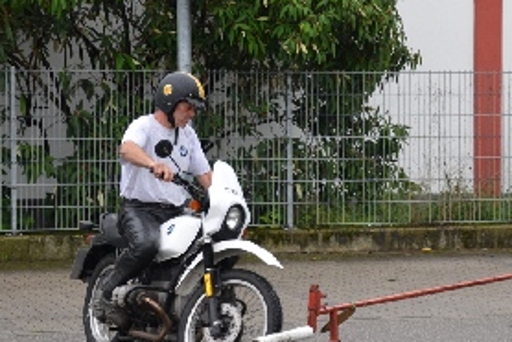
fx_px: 1780
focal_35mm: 125
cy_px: 229
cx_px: 348
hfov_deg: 16.3
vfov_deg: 11.0
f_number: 5
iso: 200
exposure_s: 1/200
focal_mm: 58
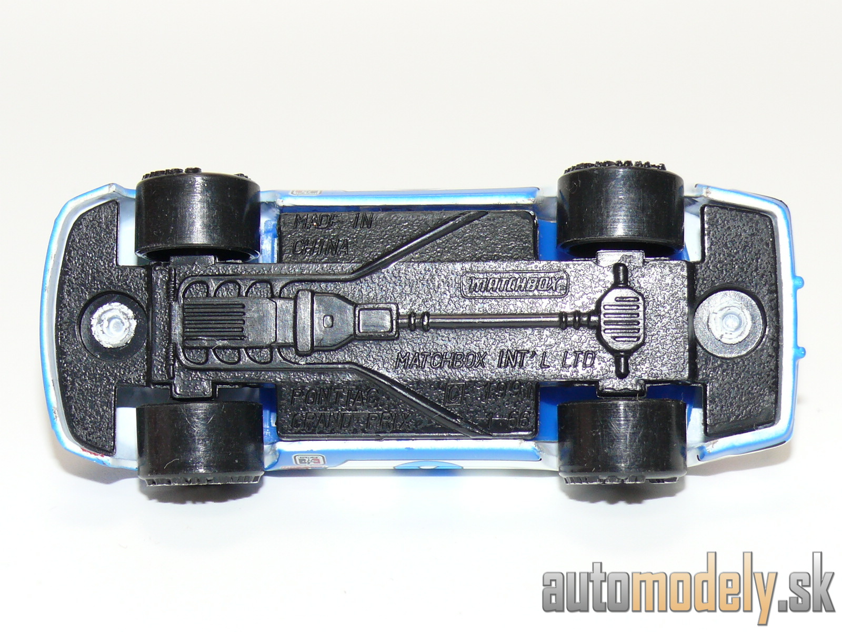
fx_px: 2554
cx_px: 421
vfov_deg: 14.1
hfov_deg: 18.7
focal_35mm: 105
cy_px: 316
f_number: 4
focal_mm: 13.7
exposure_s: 1/30
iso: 100
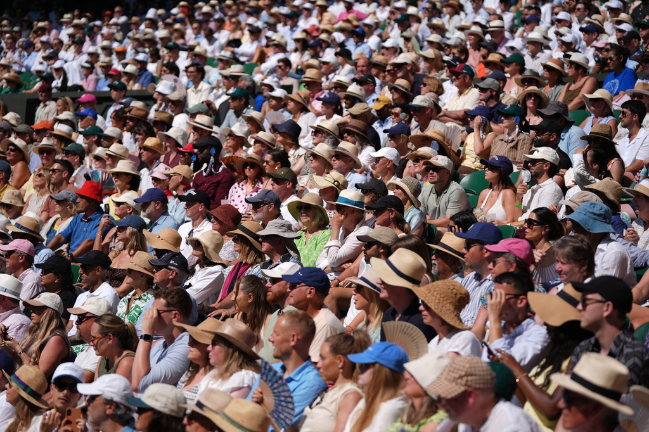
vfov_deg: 12.6
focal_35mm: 109
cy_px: 216
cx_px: 324
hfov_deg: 18.8
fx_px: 1964
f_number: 3.2
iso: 160
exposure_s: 1/5000
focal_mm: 109
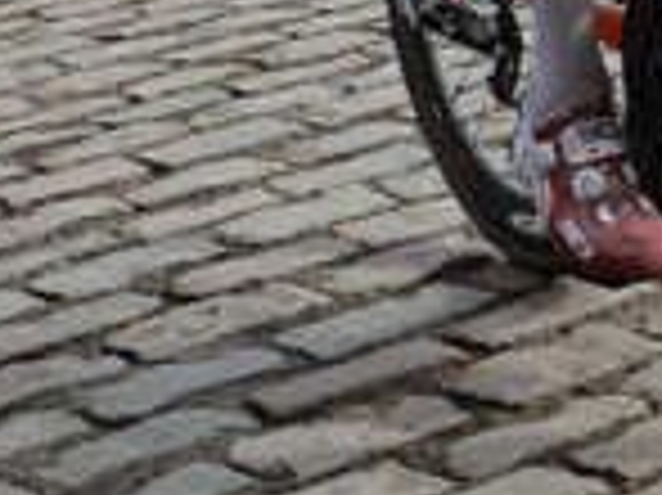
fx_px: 3096
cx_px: 838
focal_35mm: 162
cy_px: -598
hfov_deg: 11.9
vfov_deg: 8.5
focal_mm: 31
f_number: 5
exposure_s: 1/800
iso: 400
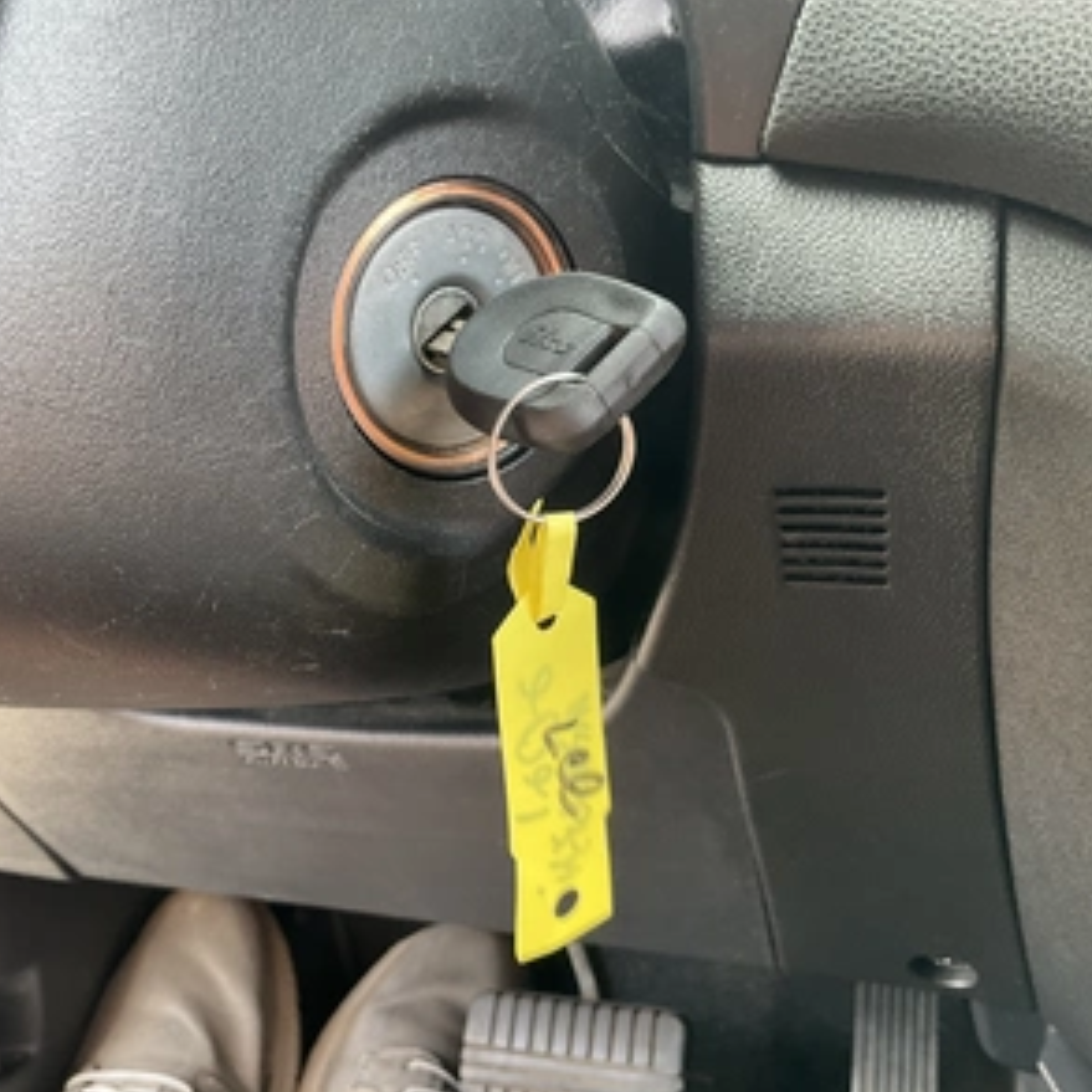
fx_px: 1249
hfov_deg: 47.2
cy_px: 552
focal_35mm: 35
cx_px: 507
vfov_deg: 47.2
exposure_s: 1/60
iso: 100
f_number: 1.8
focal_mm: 3
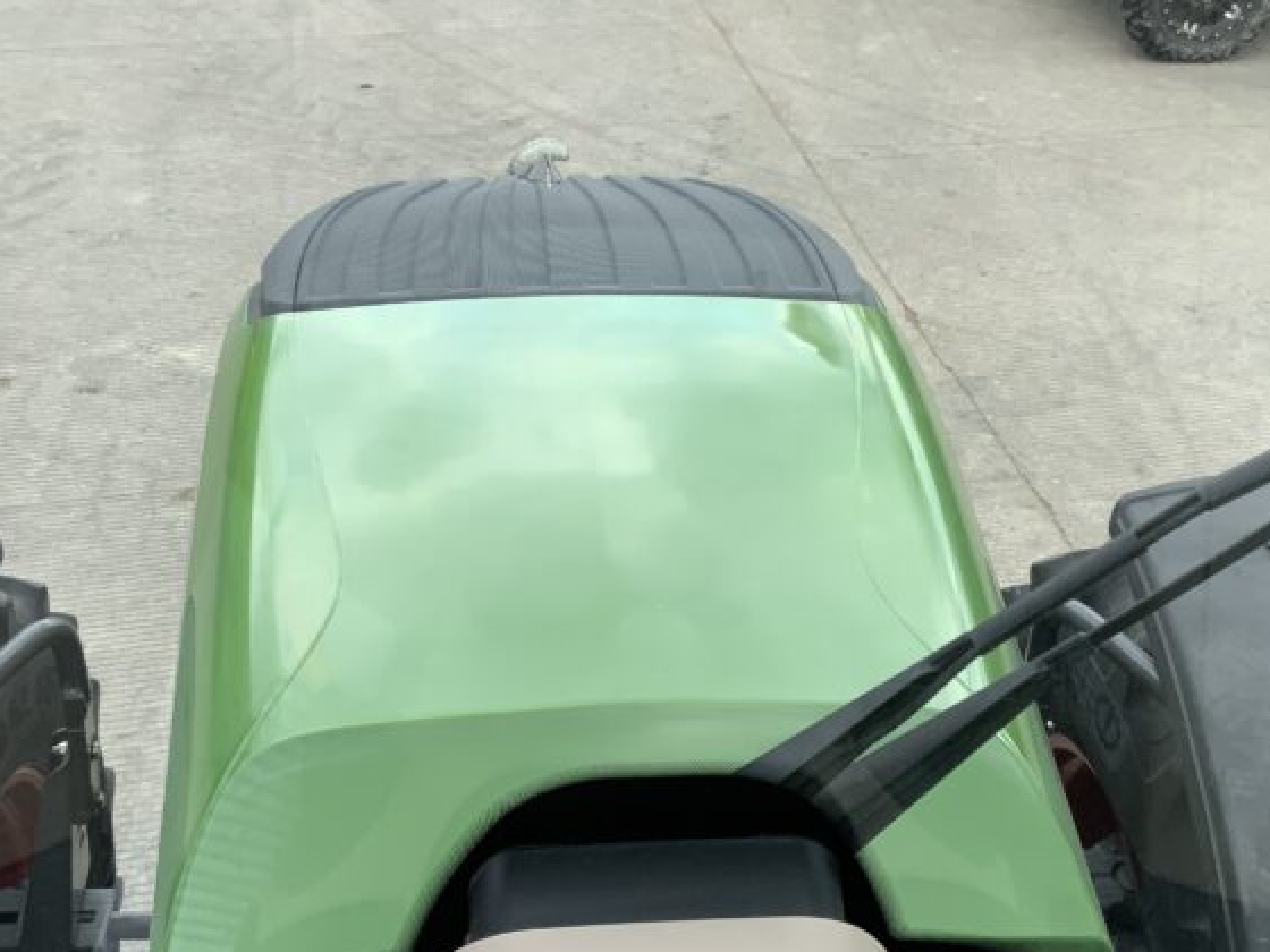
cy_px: 413
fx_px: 1944
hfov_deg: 36.2
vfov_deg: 27.5
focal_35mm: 53
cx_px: 633
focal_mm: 3
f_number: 1.8
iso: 16
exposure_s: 1/360
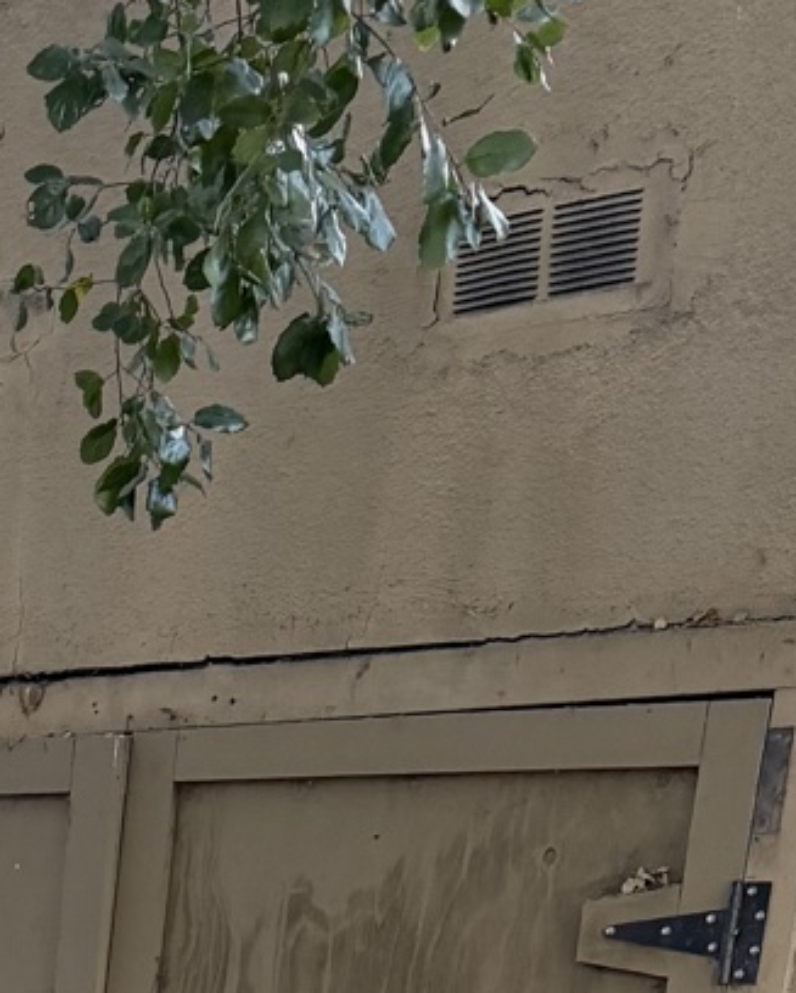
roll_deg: -3.4
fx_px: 2971
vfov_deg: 15.6
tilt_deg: -14.6
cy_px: 1911
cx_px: -392
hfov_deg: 14.3
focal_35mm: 101
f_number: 1.78
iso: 200
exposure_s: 1/71
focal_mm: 6.76
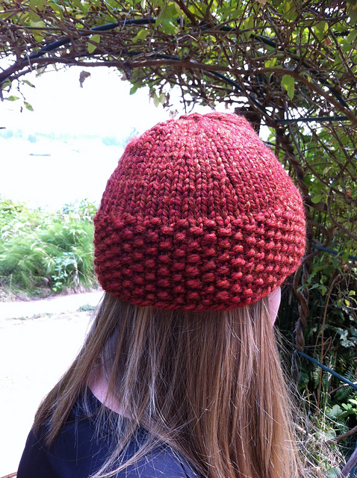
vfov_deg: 52.7
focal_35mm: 35
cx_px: 178
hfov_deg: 40.6
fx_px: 483
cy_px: 239
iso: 80
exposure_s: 1/220
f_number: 2.8
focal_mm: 3.85
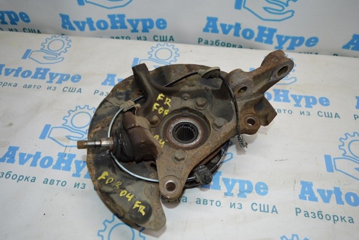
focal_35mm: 28
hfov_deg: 65.4
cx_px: 174
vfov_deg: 46.4
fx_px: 279
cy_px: 122
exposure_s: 1/60
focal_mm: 18
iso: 400
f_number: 4
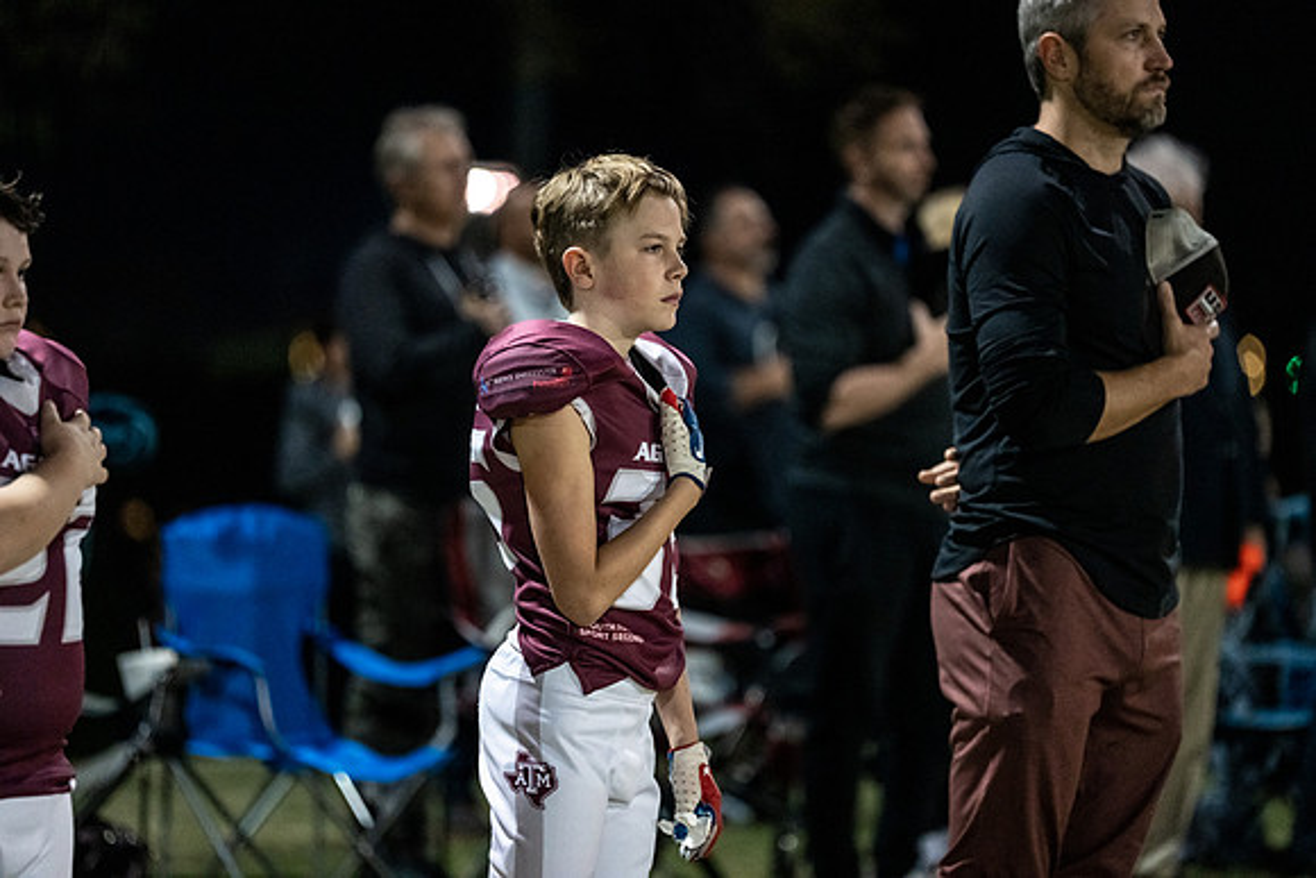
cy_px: 439
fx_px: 6435
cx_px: 658
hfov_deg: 11.7
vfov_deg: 7.8
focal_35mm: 176
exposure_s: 1/320
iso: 8000
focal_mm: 176
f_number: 2.8
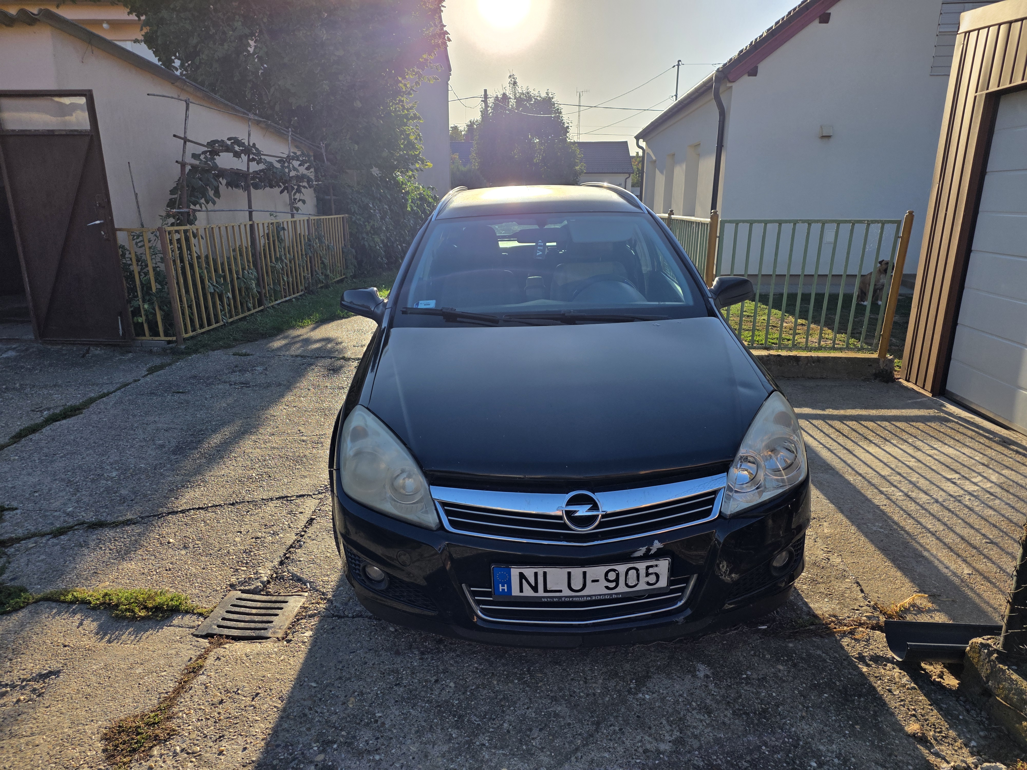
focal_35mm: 23
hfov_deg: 73.9
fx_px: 682
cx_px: 514
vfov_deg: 58.9
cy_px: 385
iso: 80
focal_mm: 6.25
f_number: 1.7
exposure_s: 1/7061
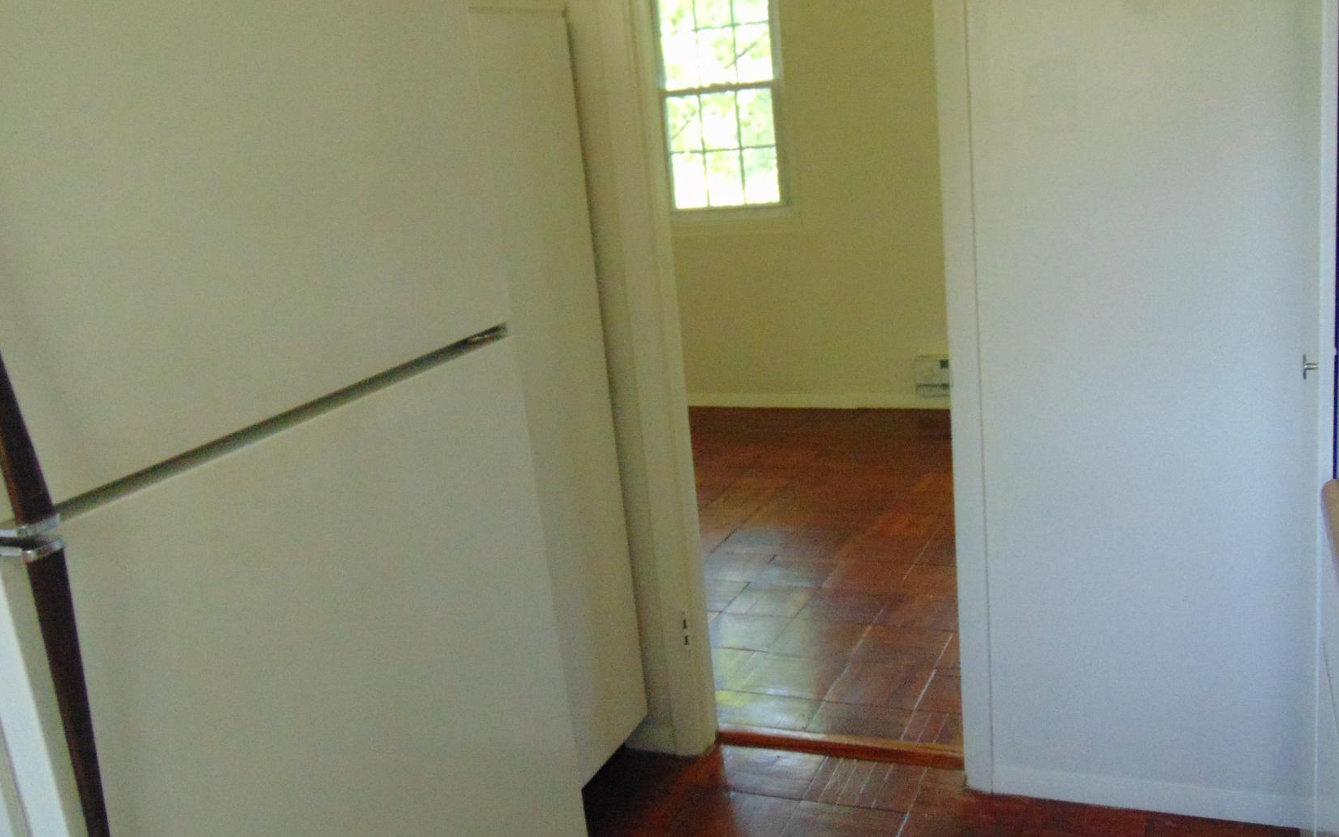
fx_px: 1204
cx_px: 702
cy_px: 413
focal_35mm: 33
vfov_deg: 38.3
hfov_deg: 58.1
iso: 400
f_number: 3
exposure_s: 1/25
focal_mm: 4.5
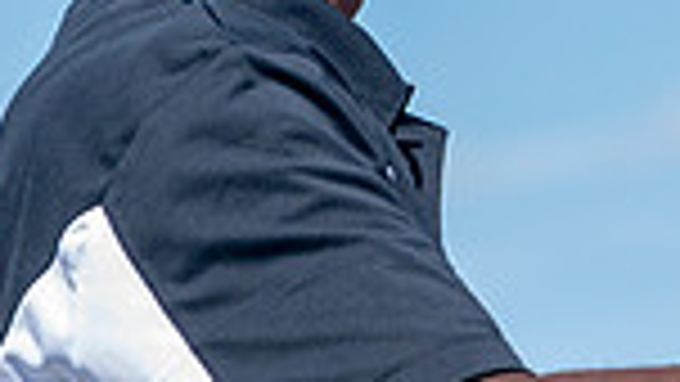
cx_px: 1139
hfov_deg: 3.0
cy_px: -45
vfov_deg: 1.7
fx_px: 13021
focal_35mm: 722
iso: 320
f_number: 6.3
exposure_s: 1/640
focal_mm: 180
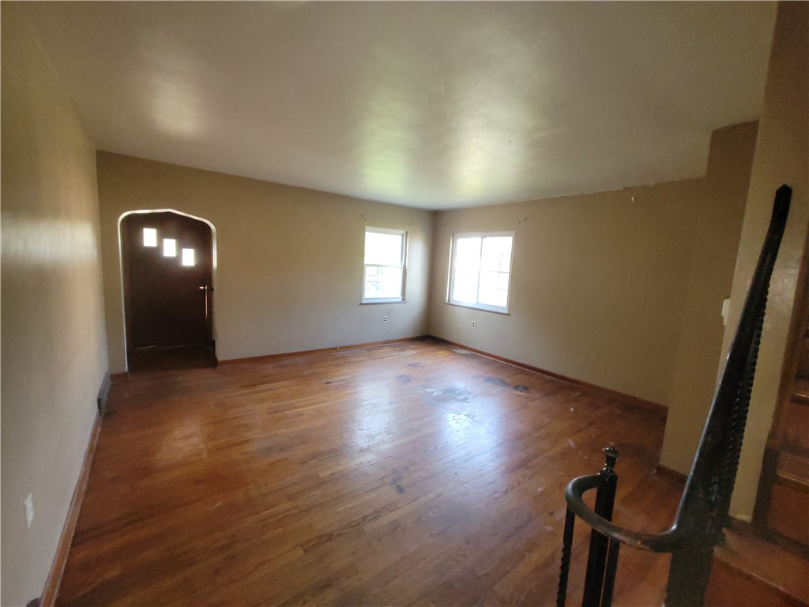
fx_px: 304
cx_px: 404
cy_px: 304
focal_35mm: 13
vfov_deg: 89.9
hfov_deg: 106.2
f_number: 2.2
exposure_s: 1/60
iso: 400
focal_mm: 2.2
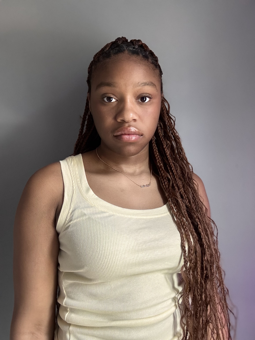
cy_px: 170
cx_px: 128
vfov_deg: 60.0
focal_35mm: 30
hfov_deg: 46.8
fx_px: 295
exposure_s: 1/45
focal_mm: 2.69
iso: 320
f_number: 1.9
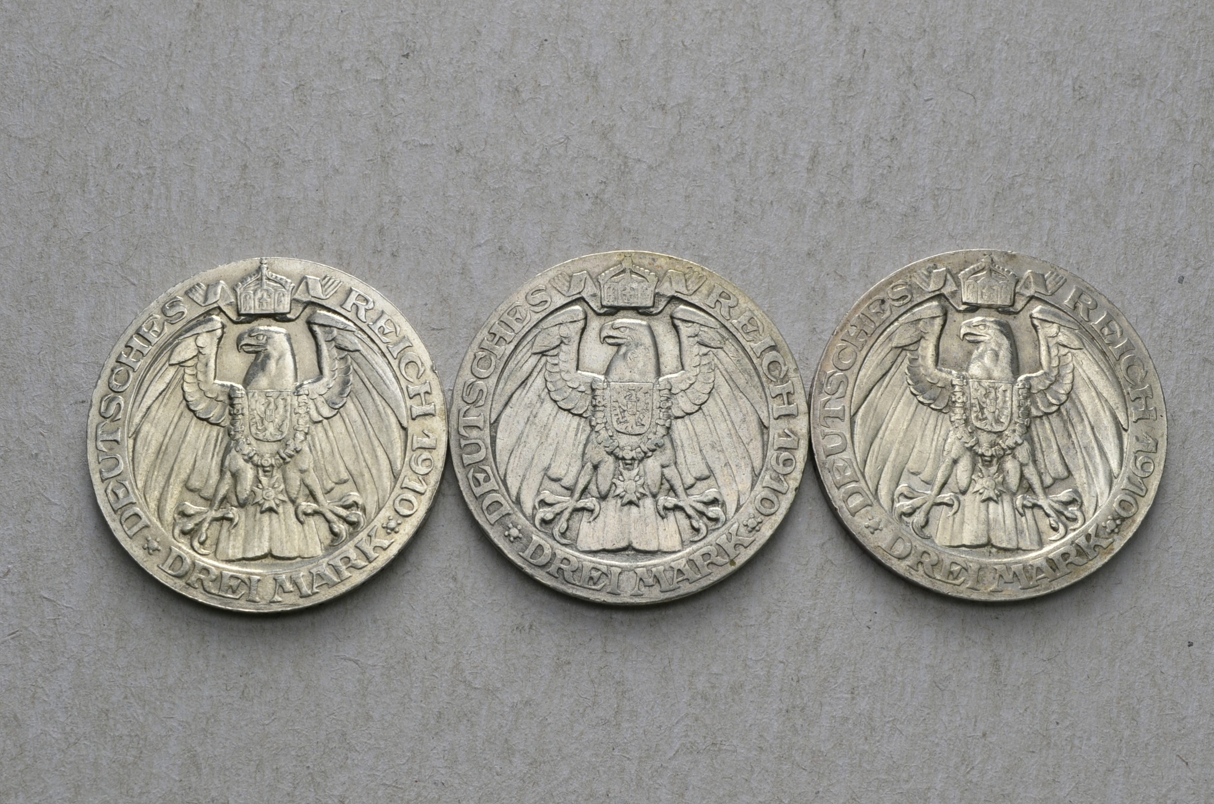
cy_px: 402
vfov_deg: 22.5
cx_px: 607
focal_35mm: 60
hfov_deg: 33.5
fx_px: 2019
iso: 400
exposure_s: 1/200
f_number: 14
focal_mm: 40
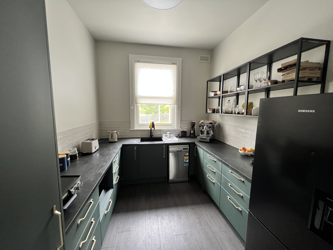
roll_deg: -0.9
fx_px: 125
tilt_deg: -7.3
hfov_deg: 106.2
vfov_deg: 89.9
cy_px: 125
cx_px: 166
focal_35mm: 13
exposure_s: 1/50
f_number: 1.8
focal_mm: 1.57
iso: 125
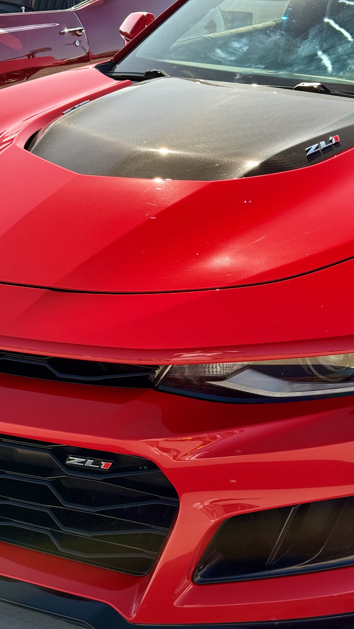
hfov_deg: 22.6
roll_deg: -0.8
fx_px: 884
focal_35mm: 53
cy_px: 319
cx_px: 202
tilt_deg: -22.3
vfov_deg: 39.2
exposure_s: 1/1377
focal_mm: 6.76
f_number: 1.78
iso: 64
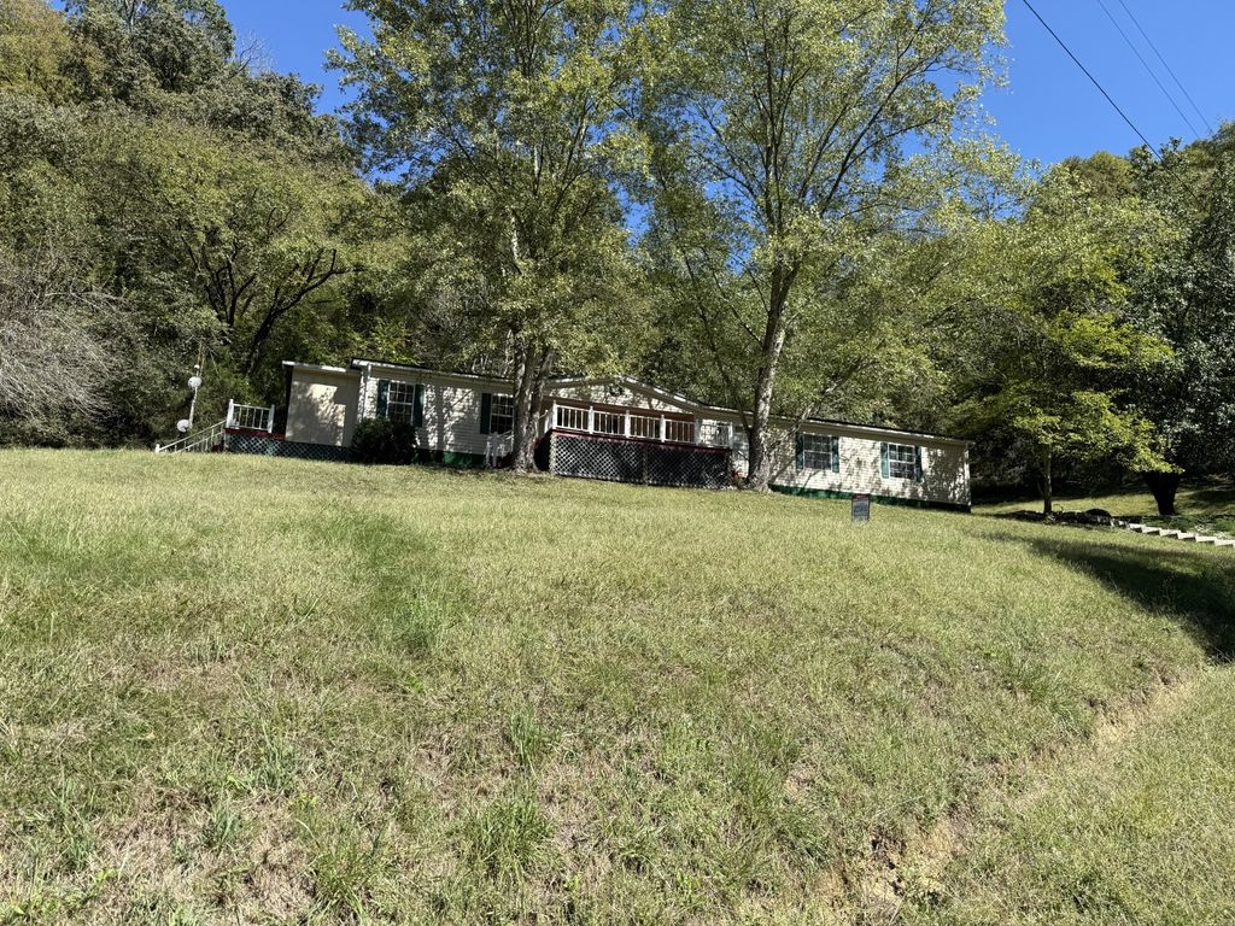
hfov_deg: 71.6
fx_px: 856
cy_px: 463
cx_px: 618
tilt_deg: +12.8
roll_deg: -1.6
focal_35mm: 24
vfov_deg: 56.8
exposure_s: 1/2232
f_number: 1.78
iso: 80
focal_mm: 6.76
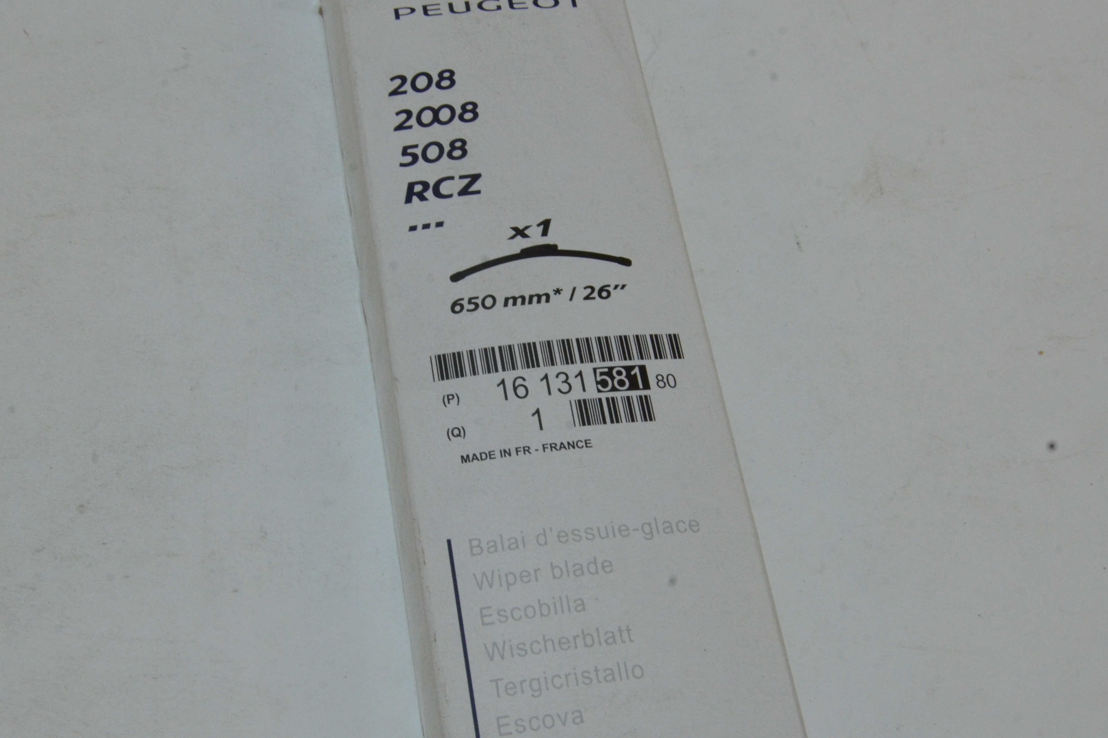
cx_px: 577
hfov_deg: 26.3
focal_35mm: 77
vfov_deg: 17.7
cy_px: 371
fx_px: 2370
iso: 1600
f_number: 25
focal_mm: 38
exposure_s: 1/50
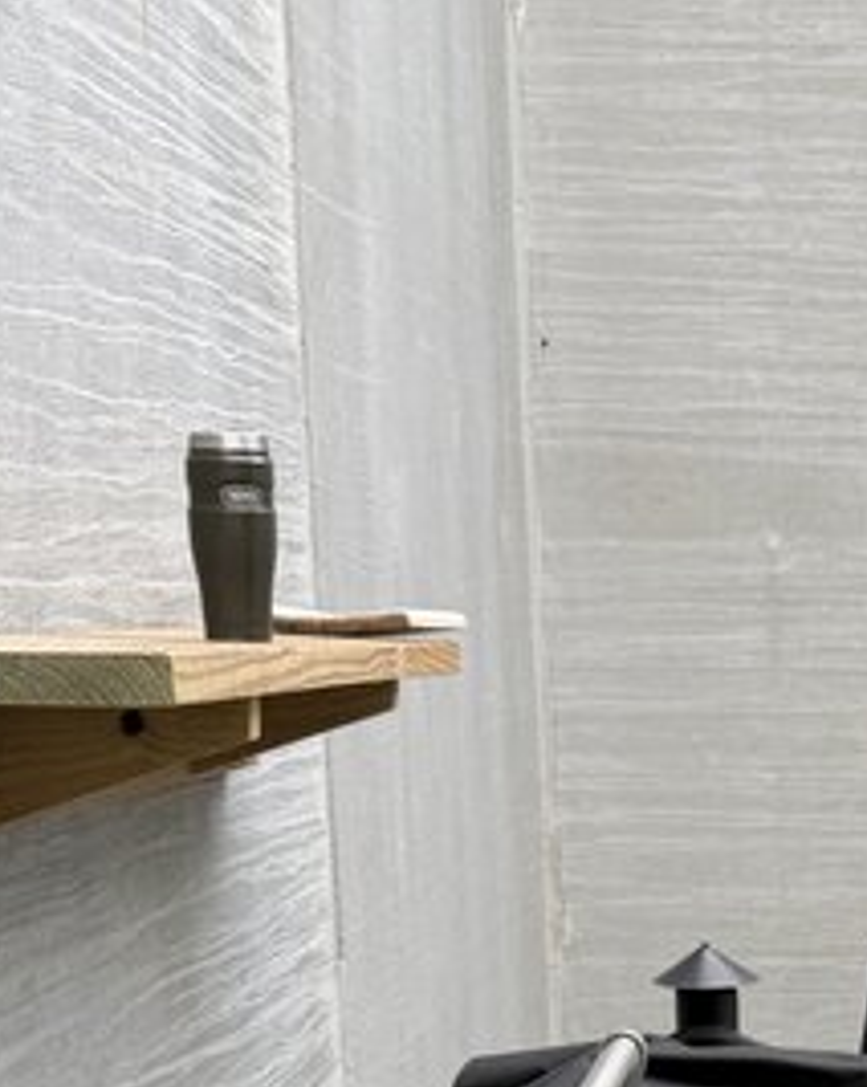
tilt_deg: -10.9
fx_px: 2892
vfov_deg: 20.2
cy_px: 1225
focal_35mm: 90
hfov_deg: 15.9
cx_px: 1213
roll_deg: -1.0
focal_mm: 6.76
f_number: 1.78
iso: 80
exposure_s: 1/632
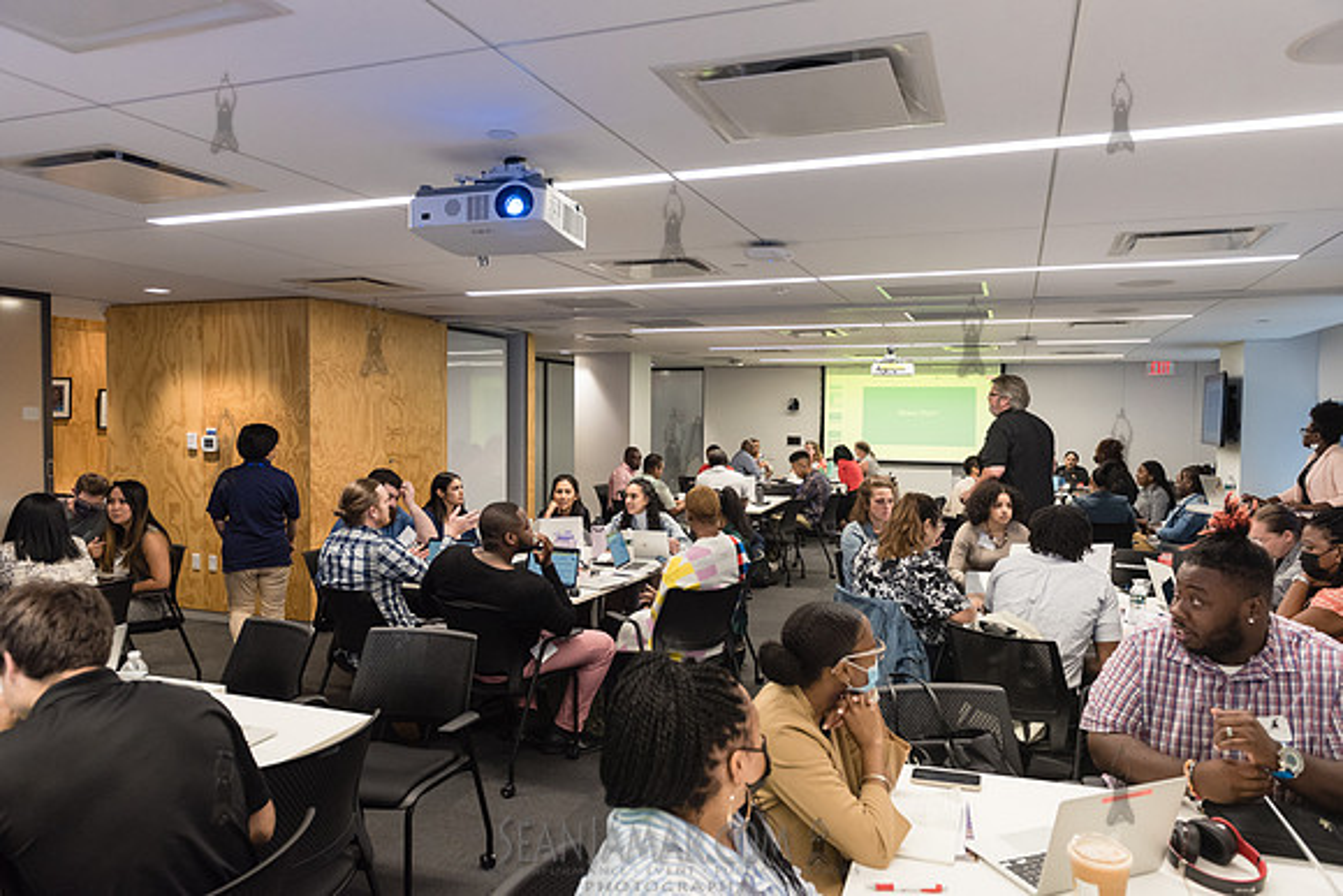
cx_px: 672
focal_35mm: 24
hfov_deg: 73.5
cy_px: 448
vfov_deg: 52.9
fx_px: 900
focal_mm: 24
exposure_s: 1/250
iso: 2000
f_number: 4.5
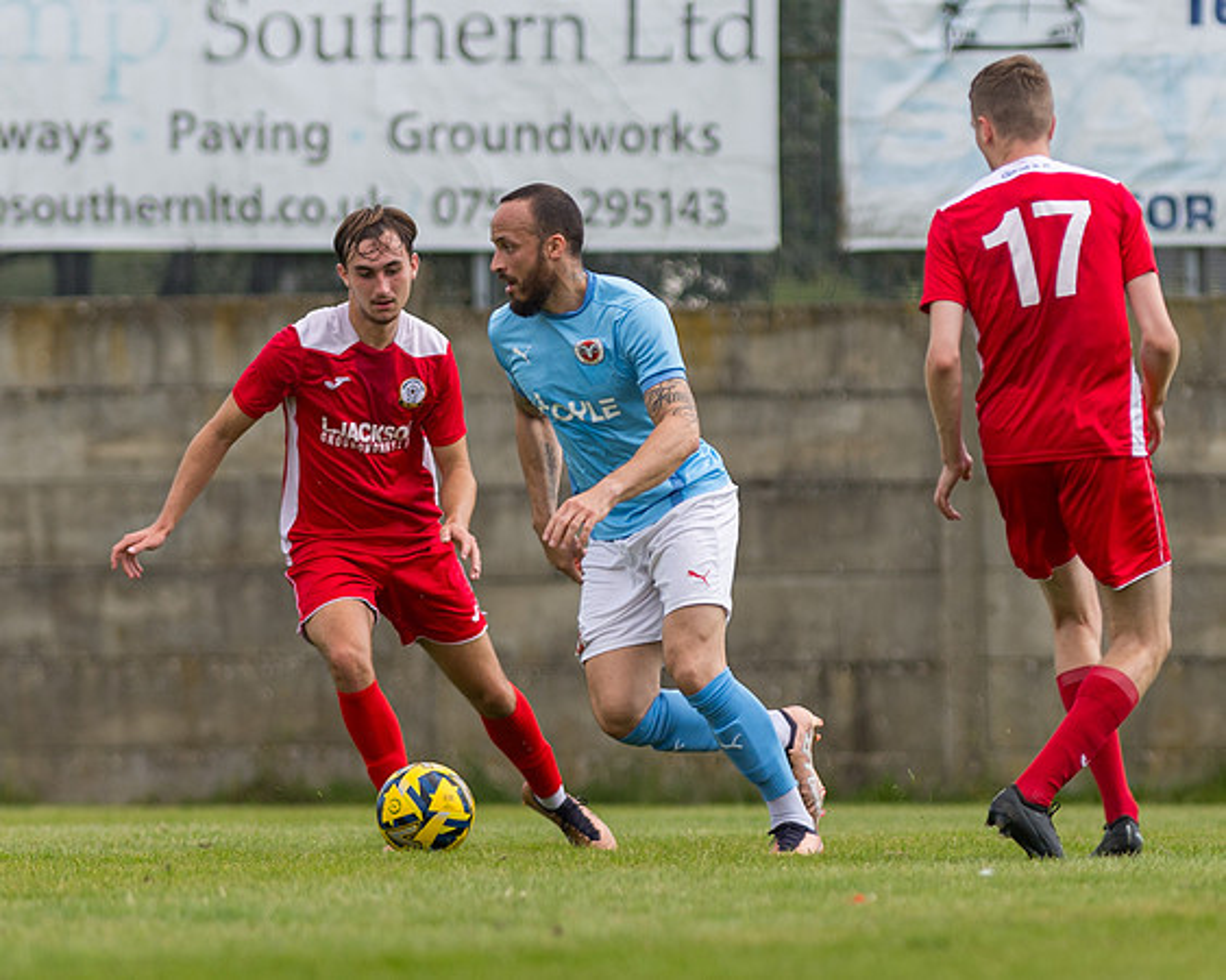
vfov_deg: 2.2
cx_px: 767
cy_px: 614
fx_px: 25777
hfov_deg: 2.7
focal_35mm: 711
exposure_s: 1/1600
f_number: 2.8
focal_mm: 300
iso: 100
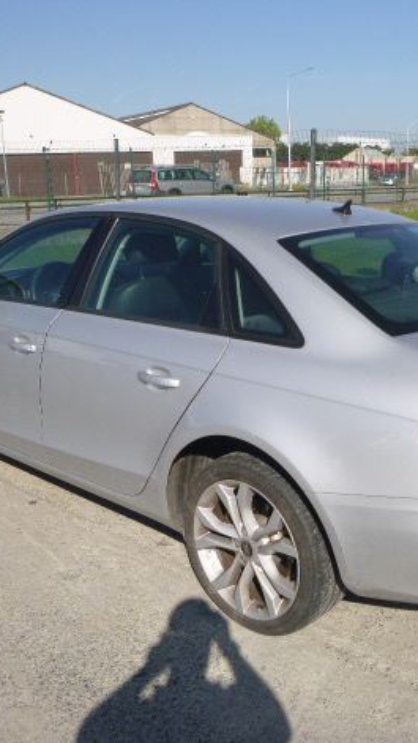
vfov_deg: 54.0
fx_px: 729
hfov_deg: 31.7
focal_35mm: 37
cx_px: 286
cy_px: 368
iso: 100
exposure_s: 1/640
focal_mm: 4.5
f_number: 3.9
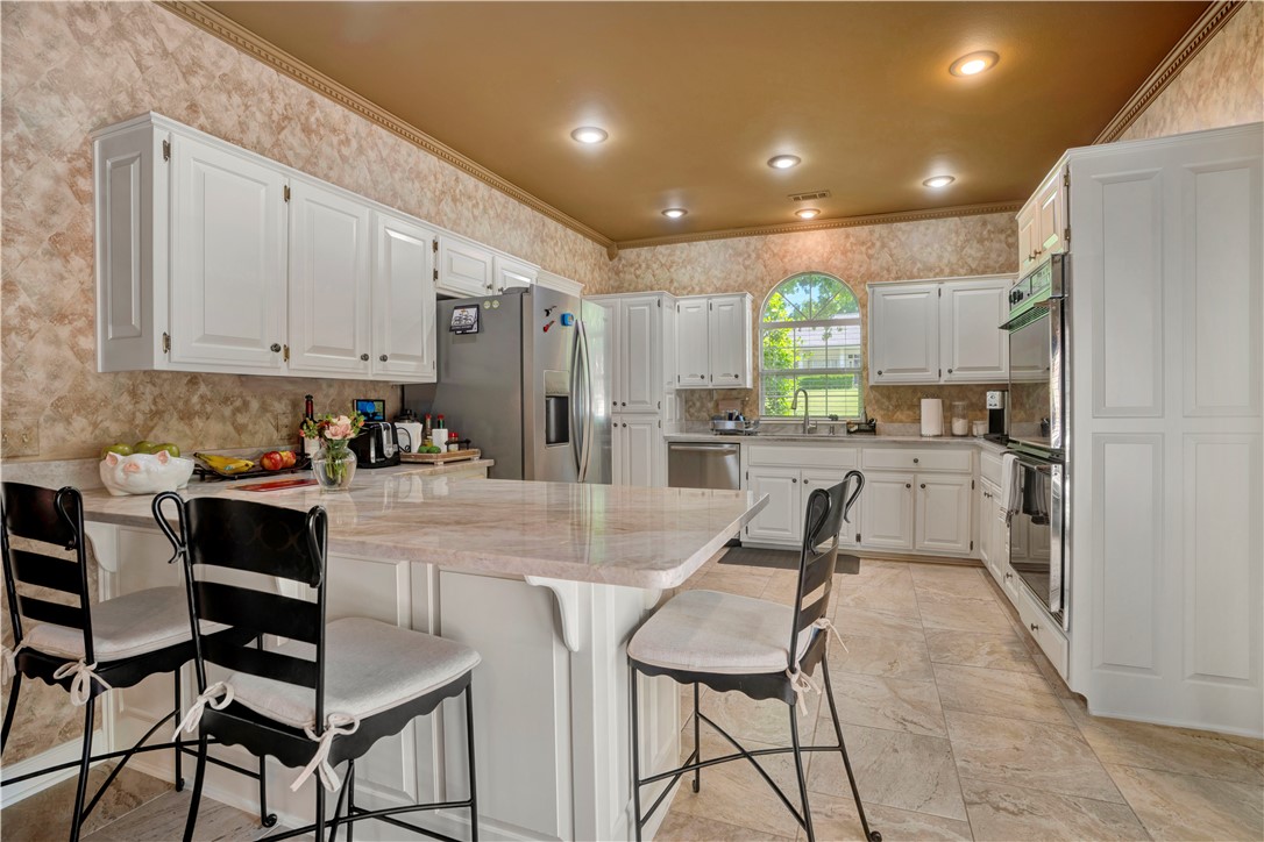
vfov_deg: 73.7
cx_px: 632
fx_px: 562
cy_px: 421
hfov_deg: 96.7
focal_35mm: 16
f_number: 6.3
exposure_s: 1/8
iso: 100
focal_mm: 16
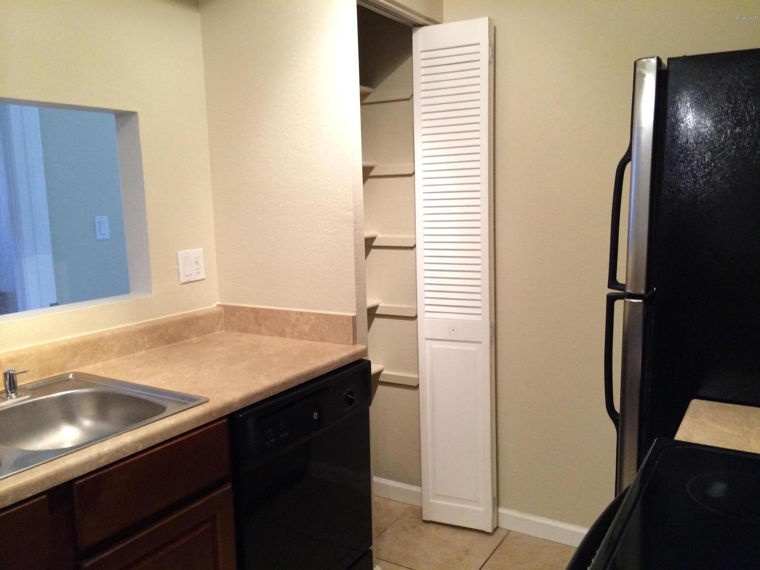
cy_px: 285
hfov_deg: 60.0
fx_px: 659
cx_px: 380
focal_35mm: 30
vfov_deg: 46.8
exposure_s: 1/30
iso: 200
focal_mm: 4.12
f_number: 2.2
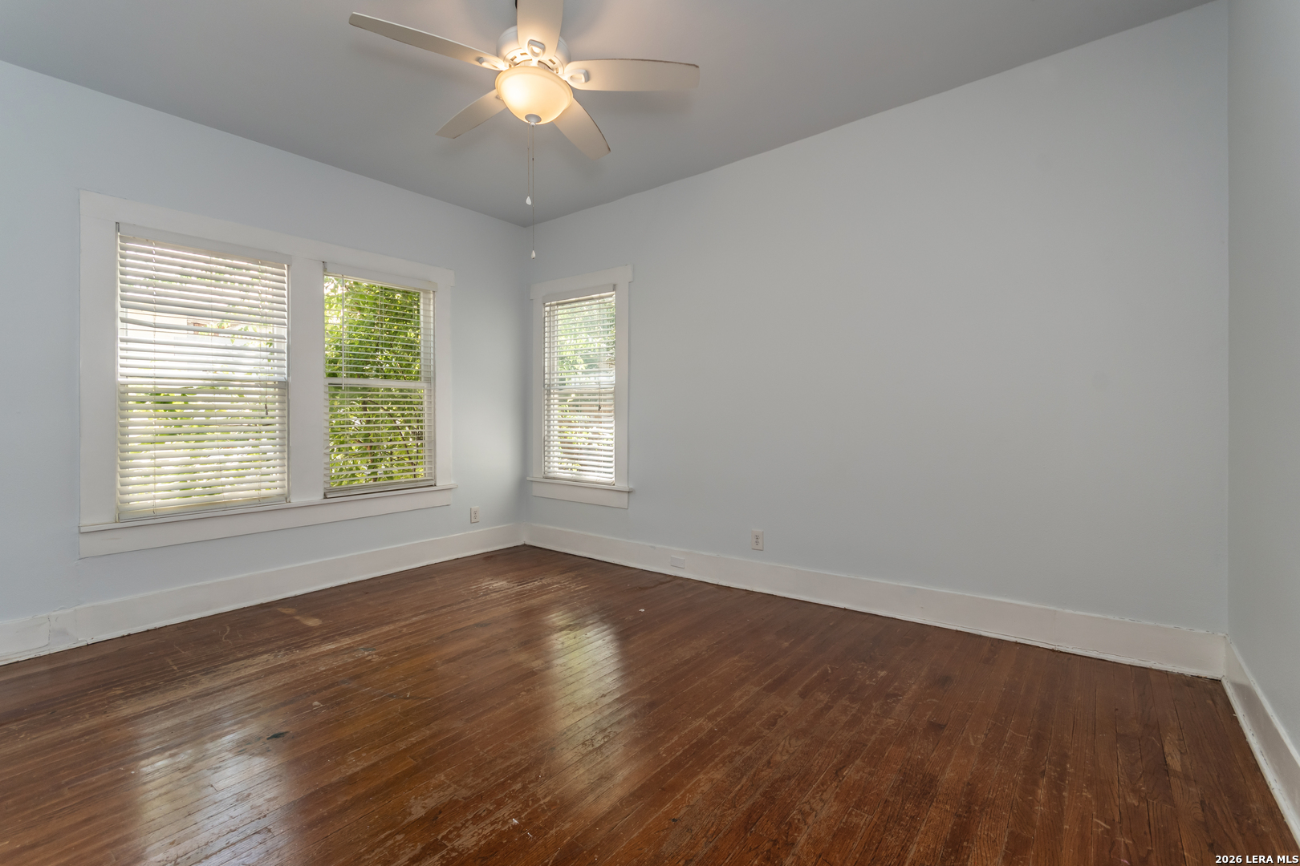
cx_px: 650
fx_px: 542
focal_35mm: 15
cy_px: 433
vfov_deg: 77.3
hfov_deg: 100.4
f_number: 8
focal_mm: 10
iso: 320
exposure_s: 1/100
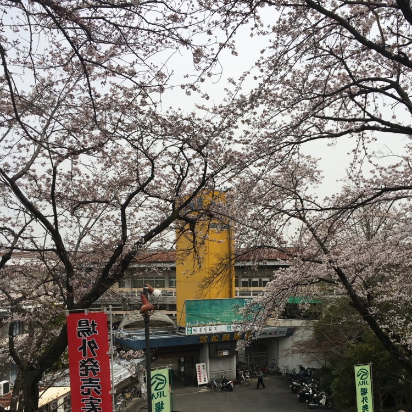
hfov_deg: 47.2
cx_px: 209
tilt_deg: +0.6
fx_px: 471
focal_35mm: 35
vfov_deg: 46.4
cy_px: 280
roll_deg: +0.1
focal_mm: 4.15
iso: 25
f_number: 2.2
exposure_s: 1/2079
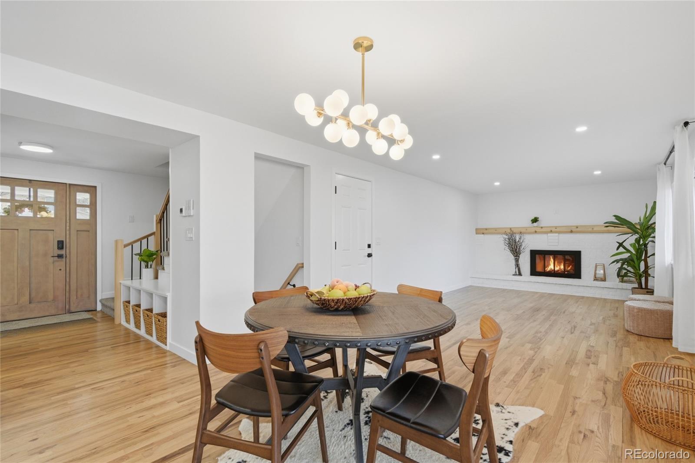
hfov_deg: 100.4
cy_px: 232
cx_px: 348
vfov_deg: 77.3
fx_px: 290
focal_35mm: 15
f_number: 8
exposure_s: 1/1000
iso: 400
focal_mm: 10
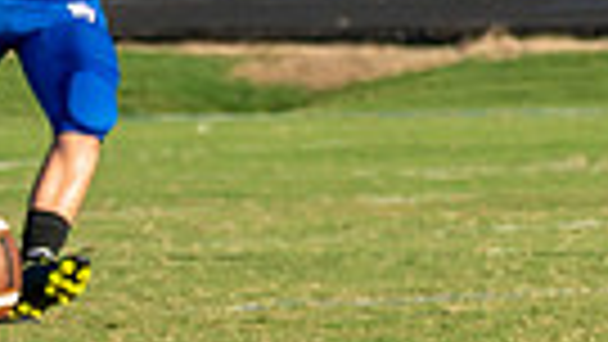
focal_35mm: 1165
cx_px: 497
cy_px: 220
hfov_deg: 1.9
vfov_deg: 1.0
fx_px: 18786
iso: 160
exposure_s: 1/500
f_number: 5
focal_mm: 141
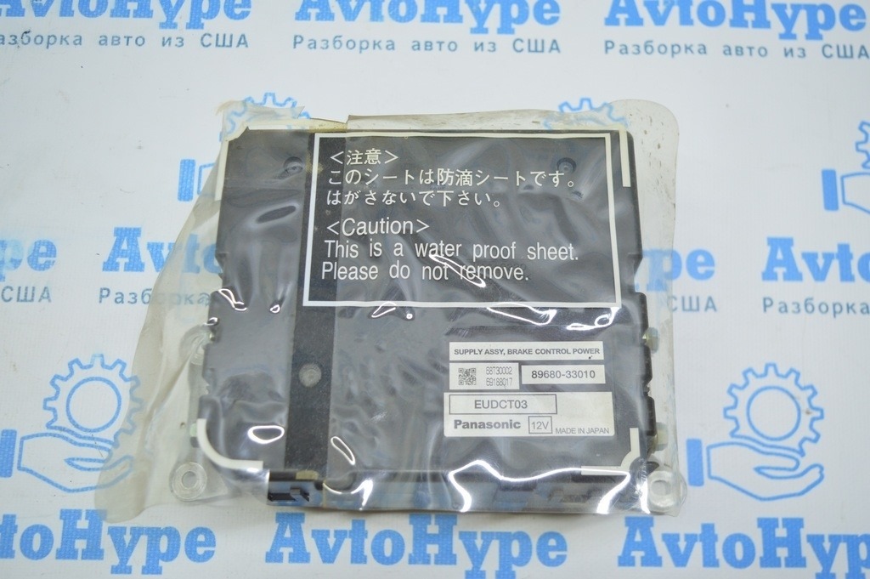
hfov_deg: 53.2
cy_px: 290
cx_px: 435
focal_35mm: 36
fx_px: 869
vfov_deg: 36.8
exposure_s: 1/60
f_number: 4
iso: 400
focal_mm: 24
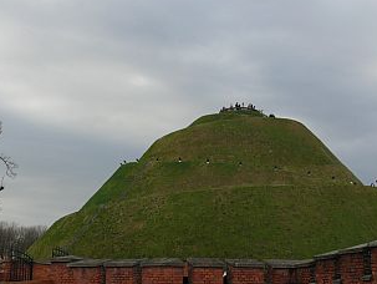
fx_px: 567
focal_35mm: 52
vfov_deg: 28.0
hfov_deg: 36.4
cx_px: 254
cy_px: 177
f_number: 4
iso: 100
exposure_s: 1/160
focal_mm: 7.4
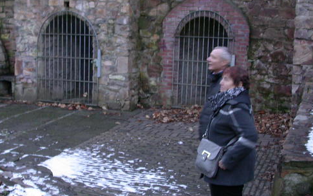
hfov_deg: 38.0
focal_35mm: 53
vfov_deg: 24.4
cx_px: 120
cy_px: 114
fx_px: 452
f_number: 2.6
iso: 149
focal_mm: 7.85
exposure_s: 1/4.1
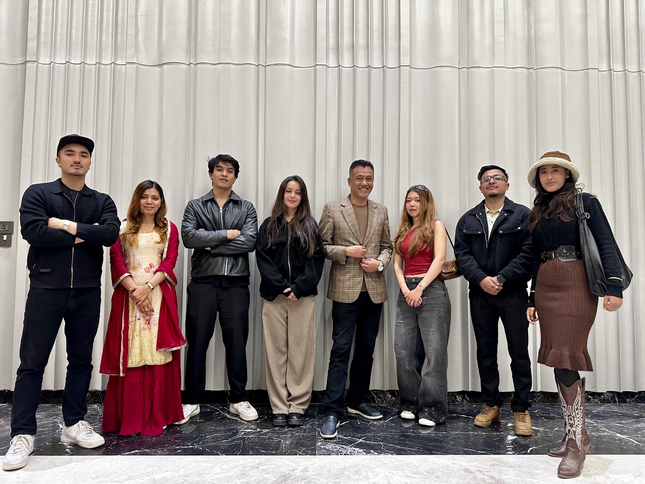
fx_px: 447
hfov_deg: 71.6
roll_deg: -0.3
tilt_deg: +2.8
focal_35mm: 24
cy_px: 242
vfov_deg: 56.8
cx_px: 322
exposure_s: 1/50
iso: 200
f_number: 1.78
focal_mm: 6.86
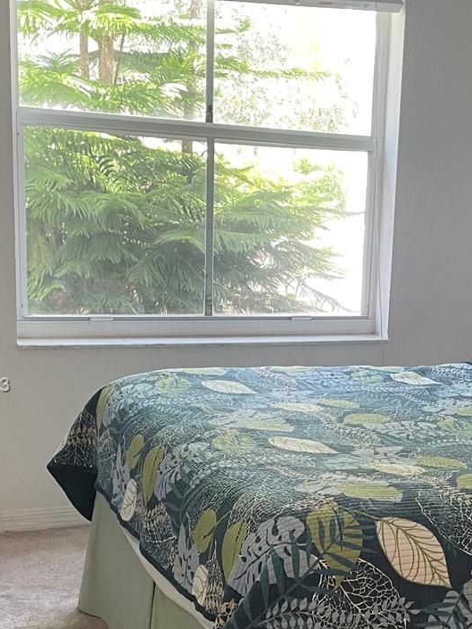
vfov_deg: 32.6
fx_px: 1072
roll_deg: -4.1
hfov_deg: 24.0
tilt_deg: -12.7
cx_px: 438
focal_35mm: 59
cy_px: 386
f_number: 1.6
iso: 100
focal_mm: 4.2
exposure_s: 1/60
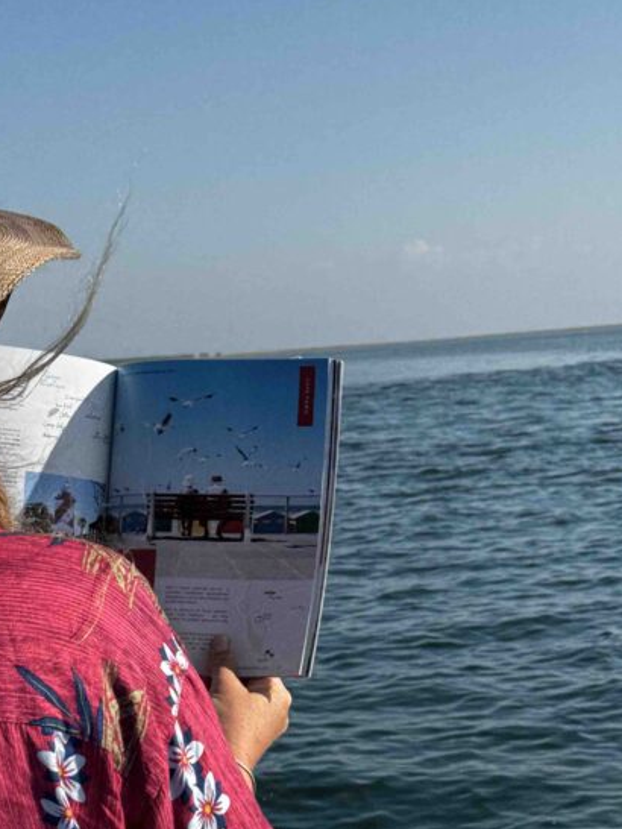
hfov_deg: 16.4
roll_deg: +3.7
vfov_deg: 21.7
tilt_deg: -3.5
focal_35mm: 90
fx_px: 2155
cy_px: 521
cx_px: 275
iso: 64
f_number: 1.78
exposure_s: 1/4310
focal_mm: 6.76
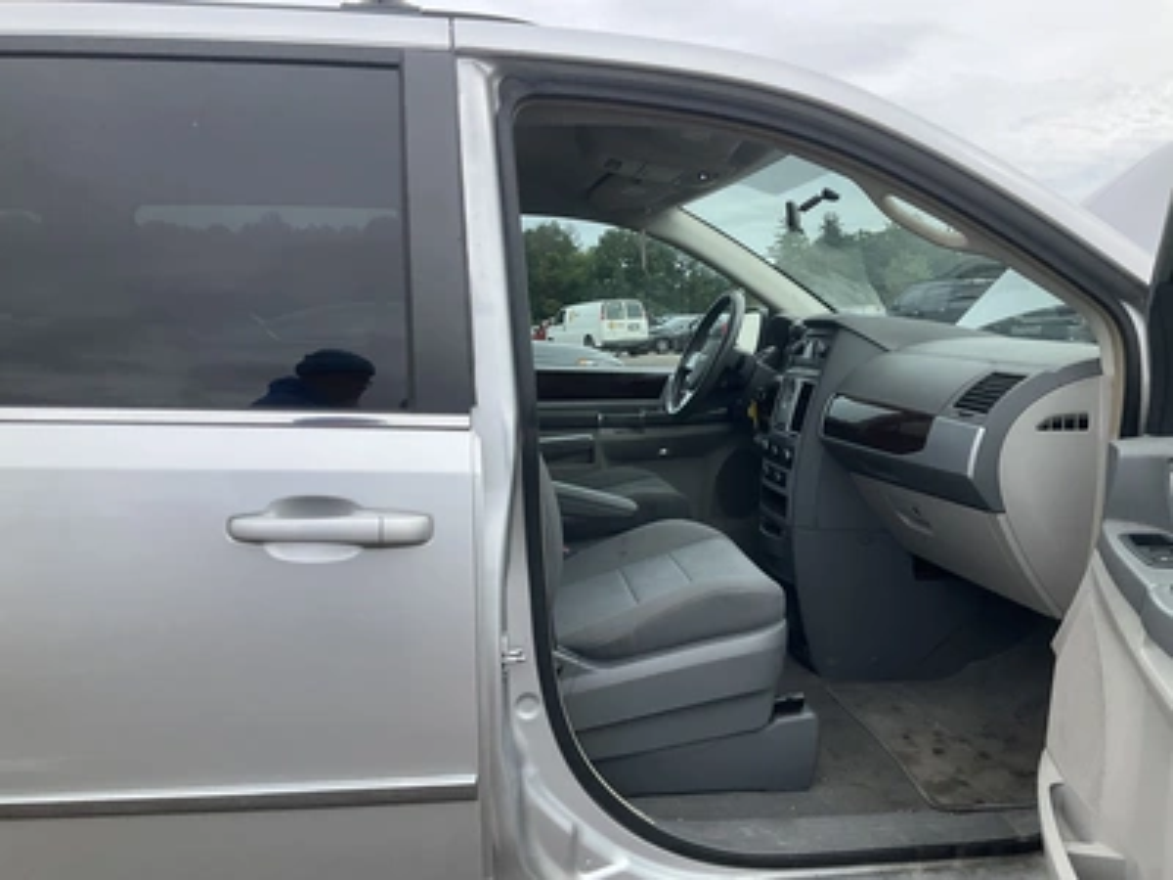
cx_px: 586
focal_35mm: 29
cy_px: 440
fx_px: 983
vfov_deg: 48.2
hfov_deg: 61.7
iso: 25
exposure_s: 1/842
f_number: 1.8
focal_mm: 3
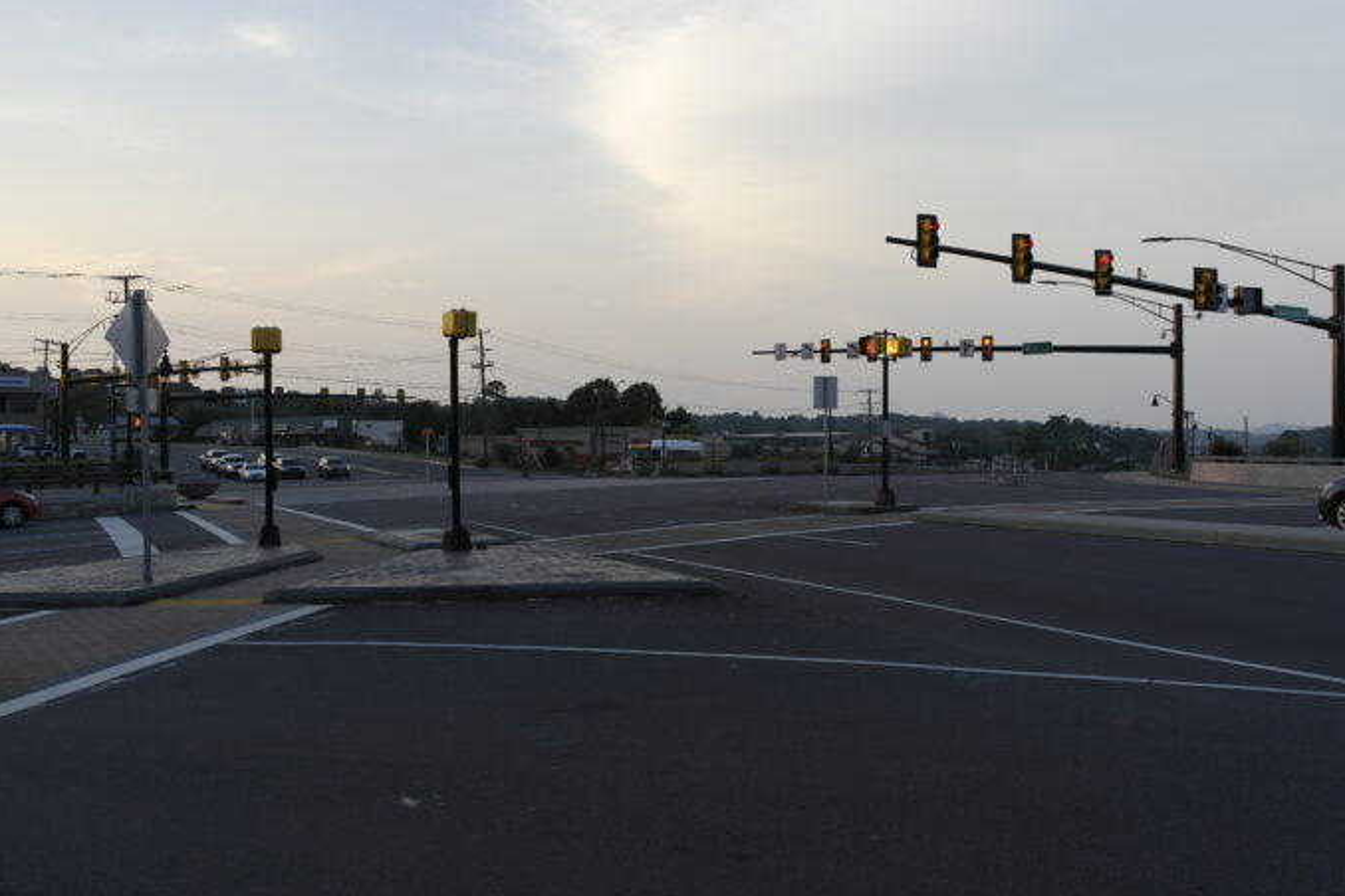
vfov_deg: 38.9
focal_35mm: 34
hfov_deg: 55.8
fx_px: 1270
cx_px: 694
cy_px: 470
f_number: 5.6
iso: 100
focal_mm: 20
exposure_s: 1/80
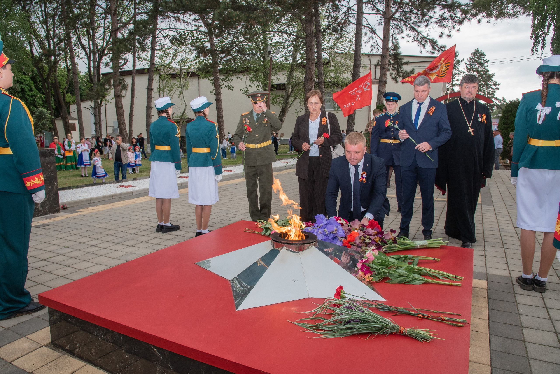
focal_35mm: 25
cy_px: 187
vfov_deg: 51.8
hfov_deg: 72.1
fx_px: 385
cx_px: 280
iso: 640
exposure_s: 1/160
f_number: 10
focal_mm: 24
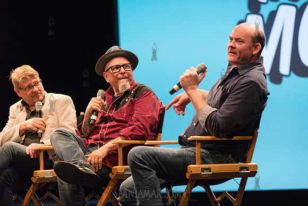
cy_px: 103
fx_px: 958
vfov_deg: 12.2
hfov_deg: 18.3
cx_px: 154
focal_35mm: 112
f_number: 3.2
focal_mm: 112
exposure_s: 1/200
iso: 4000
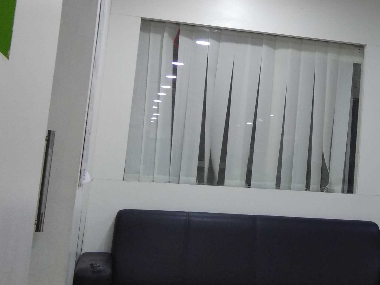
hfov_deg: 34.6
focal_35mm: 52
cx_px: 346
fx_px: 571
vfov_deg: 27.8
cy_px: 84
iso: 250
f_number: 2
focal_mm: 3.57
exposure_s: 1/33
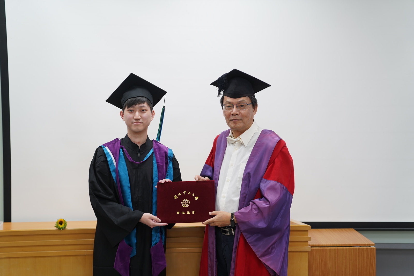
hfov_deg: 38.9
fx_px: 587
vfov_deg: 26.5
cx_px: 207
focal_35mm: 51
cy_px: 138
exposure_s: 1/60
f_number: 2.8
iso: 200
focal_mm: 51
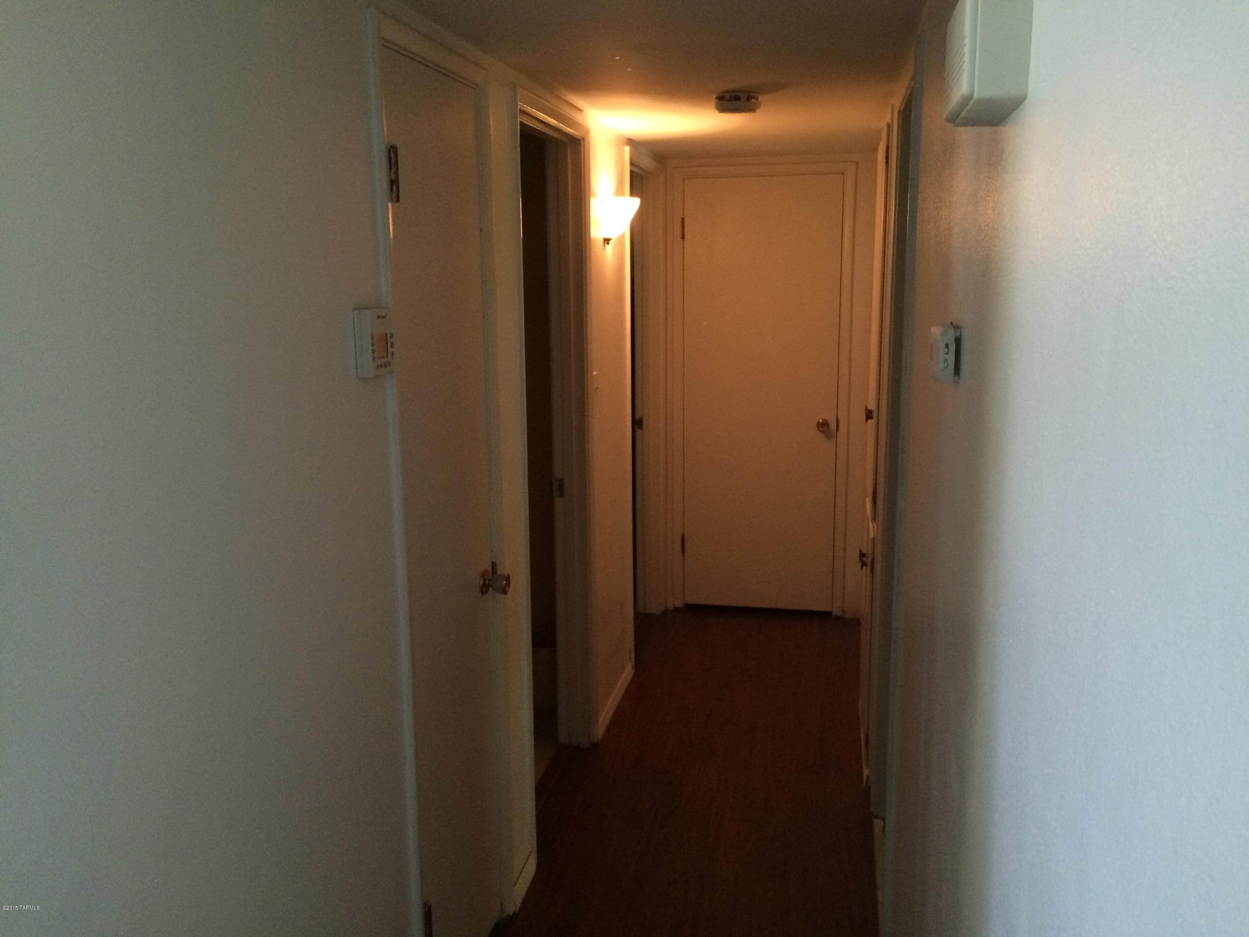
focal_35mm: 29
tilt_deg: -12.0
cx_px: 624
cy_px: 468
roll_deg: -0.3
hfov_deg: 61.7
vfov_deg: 48.2
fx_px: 1046
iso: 200
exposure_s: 1/30
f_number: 2.2
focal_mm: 4.15
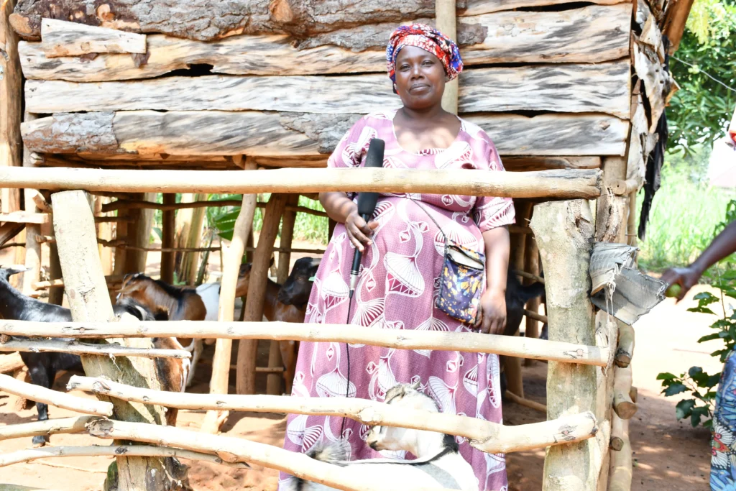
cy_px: 246
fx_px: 818
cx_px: 368
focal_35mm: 40
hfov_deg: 48.5
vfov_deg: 33.4
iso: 400
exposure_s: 1/100
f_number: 8
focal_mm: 27
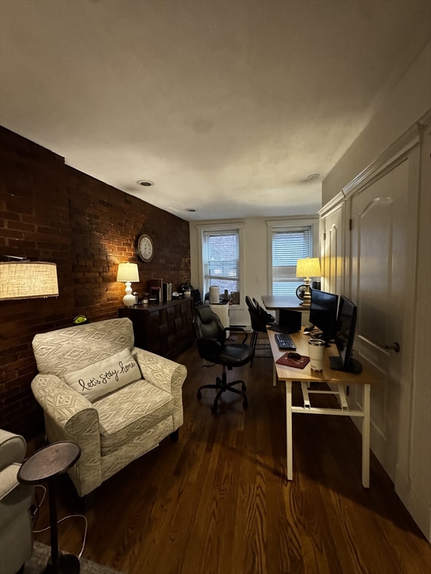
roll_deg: +1.6
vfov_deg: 102.1
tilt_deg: -3.9
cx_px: 216
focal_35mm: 14
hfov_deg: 85.7
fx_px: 232
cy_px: 287
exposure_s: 1/60
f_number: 2.2
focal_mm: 2.22
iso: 1250
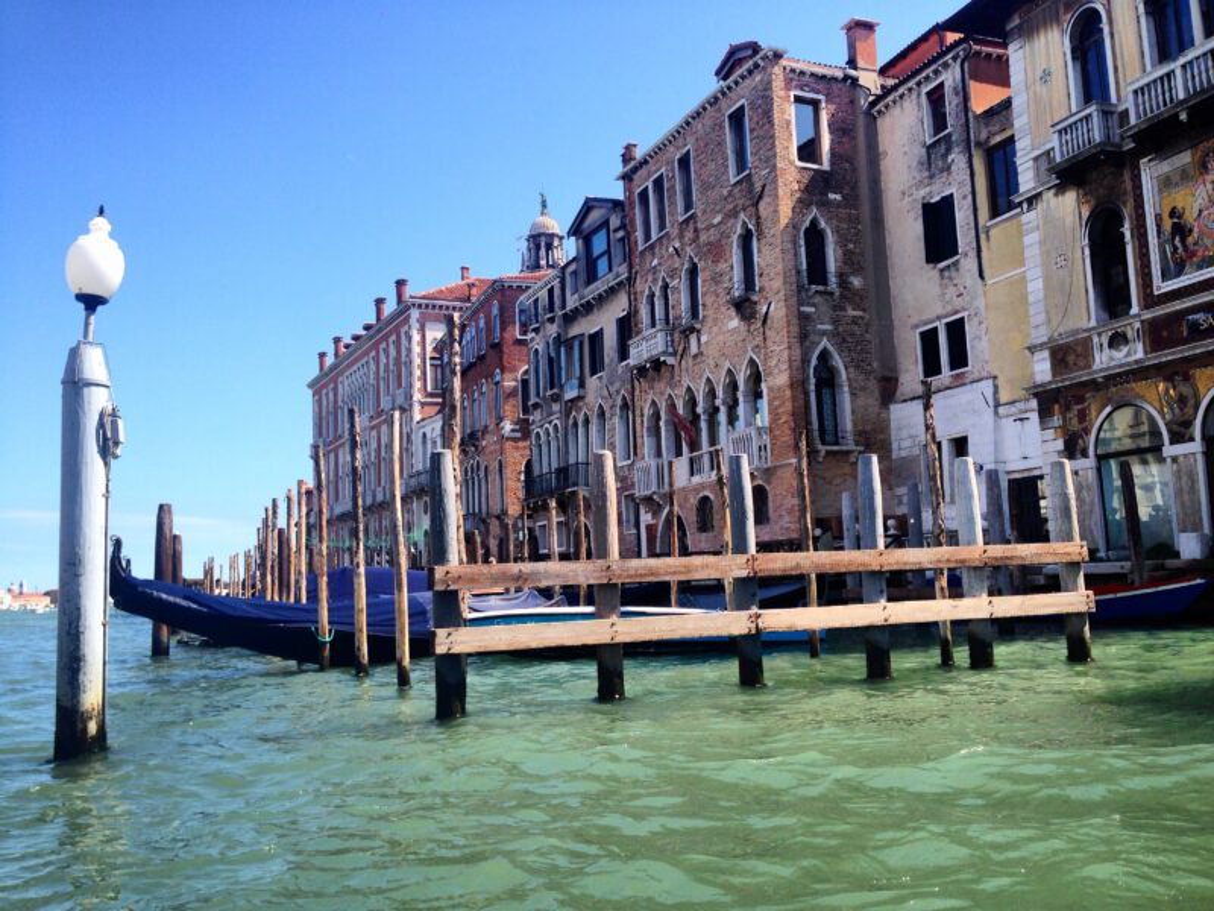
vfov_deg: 42.9
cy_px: 456
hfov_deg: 55.4
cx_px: 607
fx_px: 1157
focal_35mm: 33
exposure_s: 1/1063
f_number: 2.4
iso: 50
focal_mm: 4.12
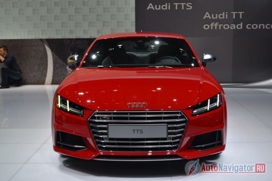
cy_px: 90
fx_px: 385
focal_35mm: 51
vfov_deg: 26.5
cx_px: 136
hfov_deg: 38.9
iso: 160
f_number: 5.6
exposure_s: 1/125
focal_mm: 34
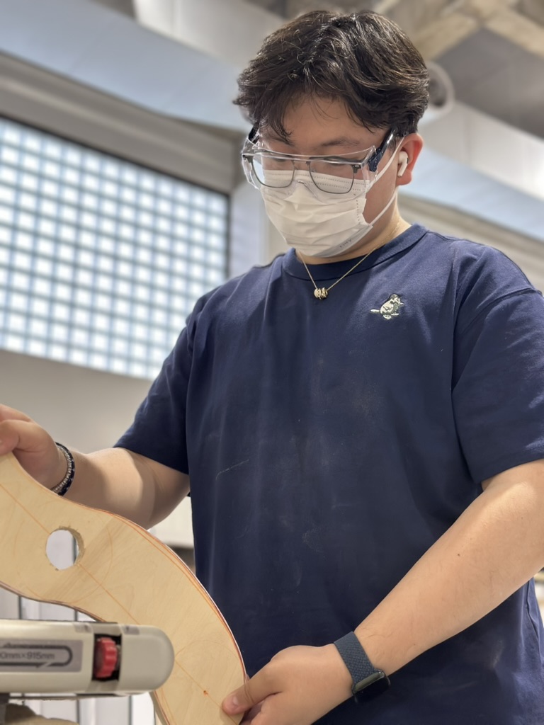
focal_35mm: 48
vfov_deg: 39.7
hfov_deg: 30.3
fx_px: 1006
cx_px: 272
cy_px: 362
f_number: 1.78
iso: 200
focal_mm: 6.86
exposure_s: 1/100
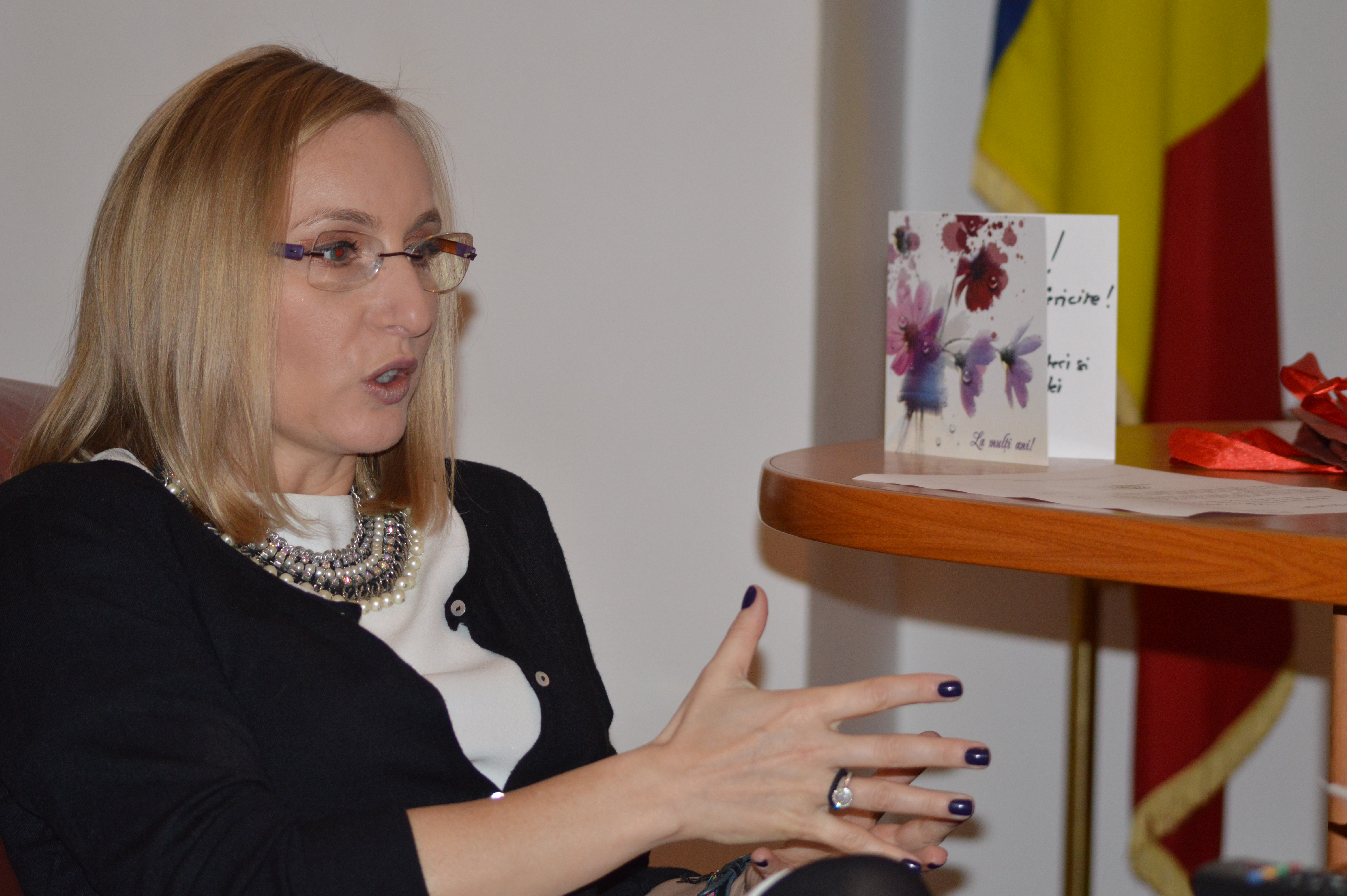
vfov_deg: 13.0
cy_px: 448
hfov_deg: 19.5
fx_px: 3925
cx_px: 674
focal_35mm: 105
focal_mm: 70
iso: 800
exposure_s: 1/200
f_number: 4
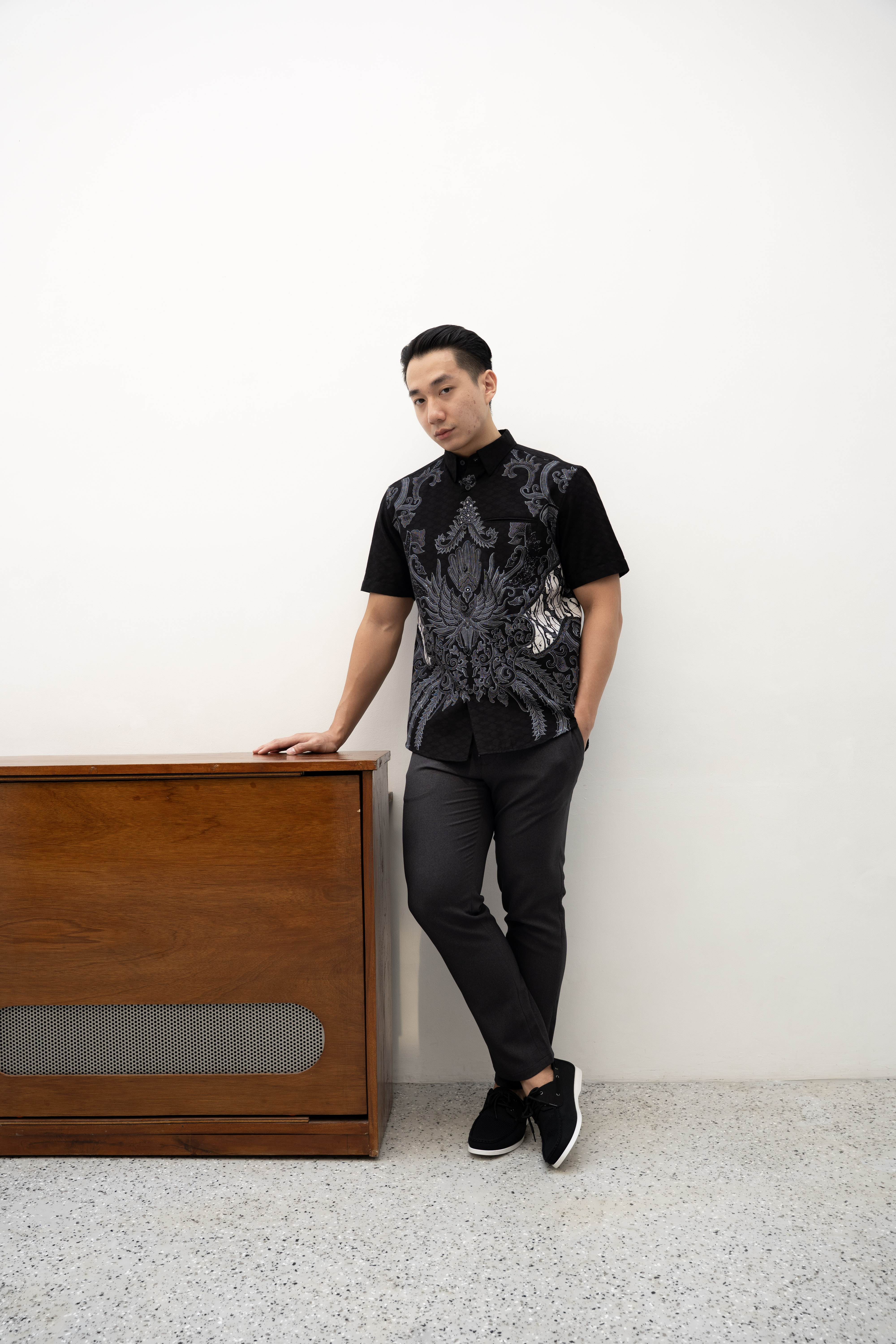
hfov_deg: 42.7
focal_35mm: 31
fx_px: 1146
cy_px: 672
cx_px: 448
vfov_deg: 60.8
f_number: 5
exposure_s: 1/160
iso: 160
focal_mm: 30.7
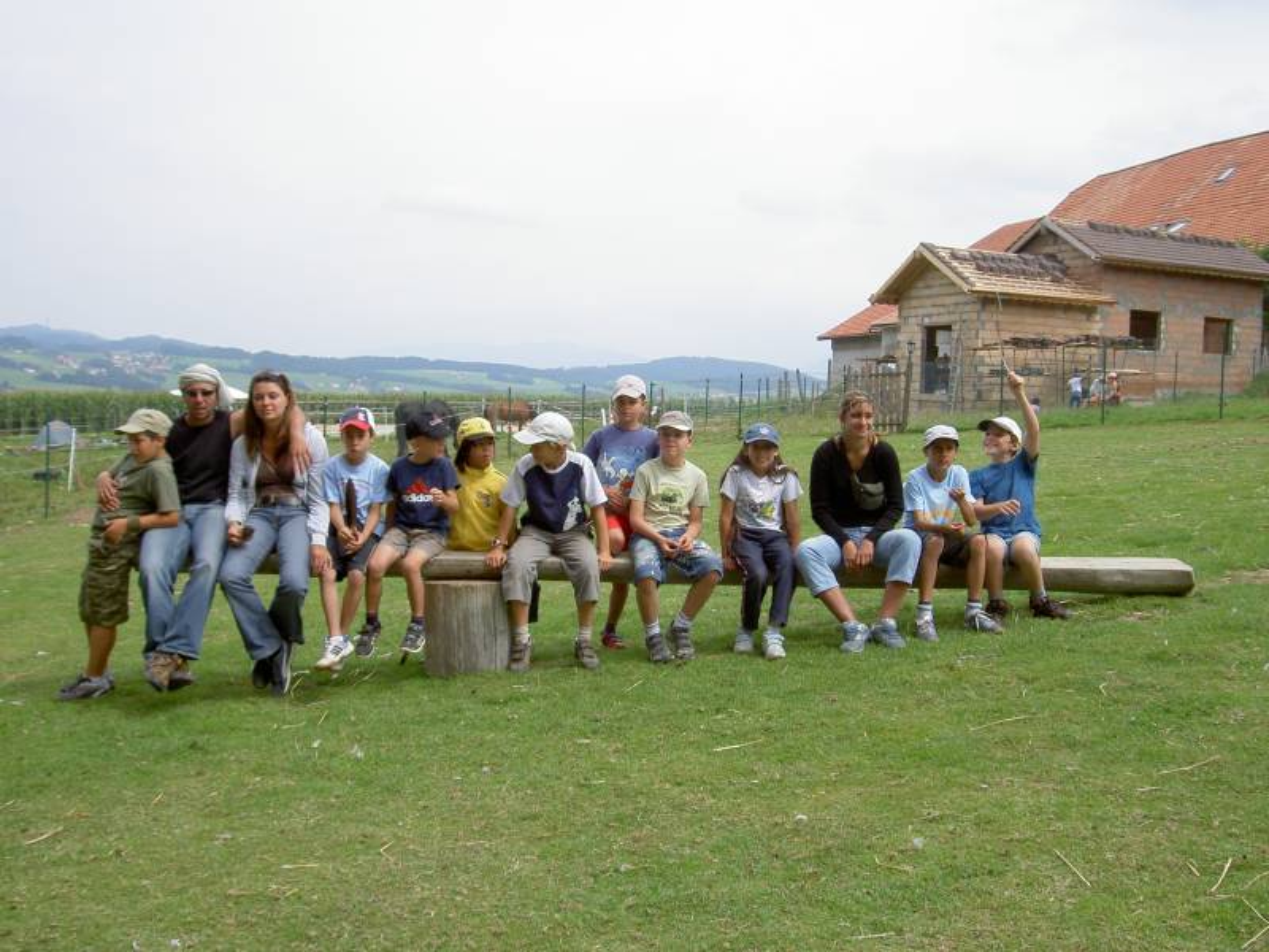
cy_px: 476
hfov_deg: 47.9
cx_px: 634
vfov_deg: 36.8
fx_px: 1430
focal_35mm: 39
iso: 100
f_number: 4.7
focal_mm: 8
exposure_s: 1/400
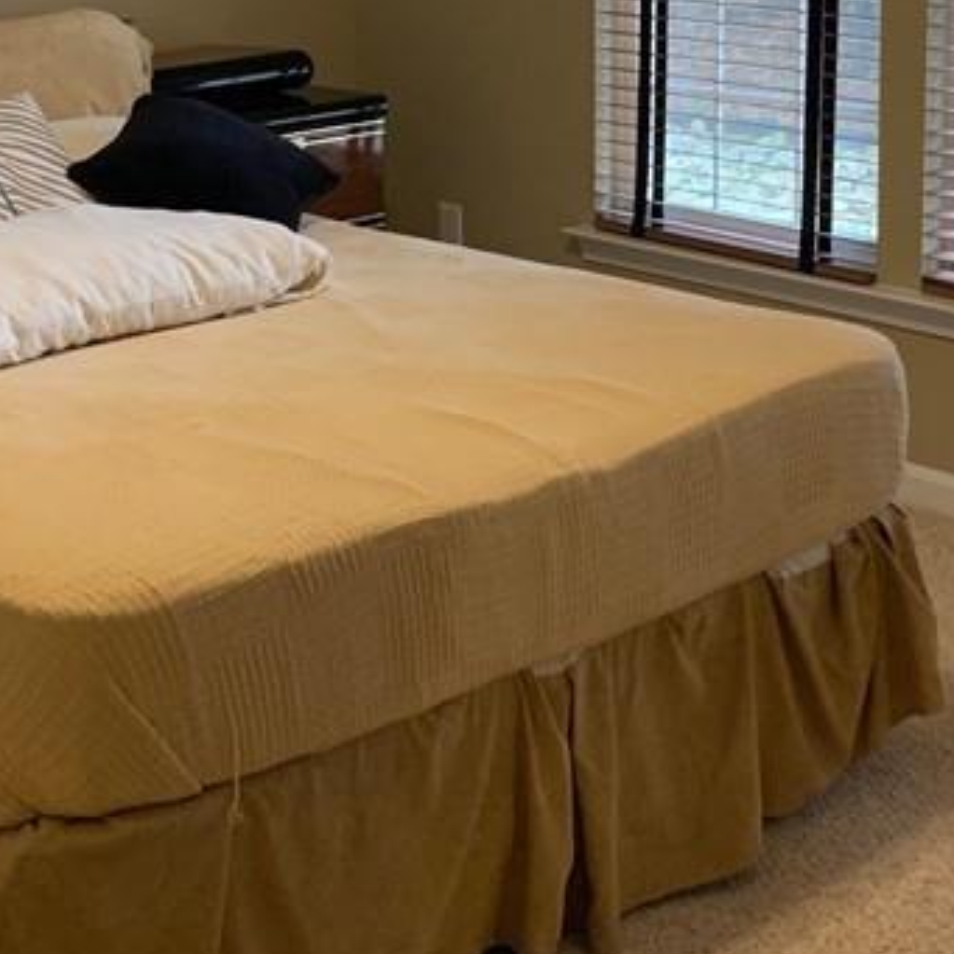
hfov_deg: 25.0
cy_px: 123
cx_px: 467
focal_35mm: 69
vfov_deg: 24.4
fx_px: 2151
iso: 160
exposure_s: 1/60
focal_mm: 4.25
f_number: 1.8
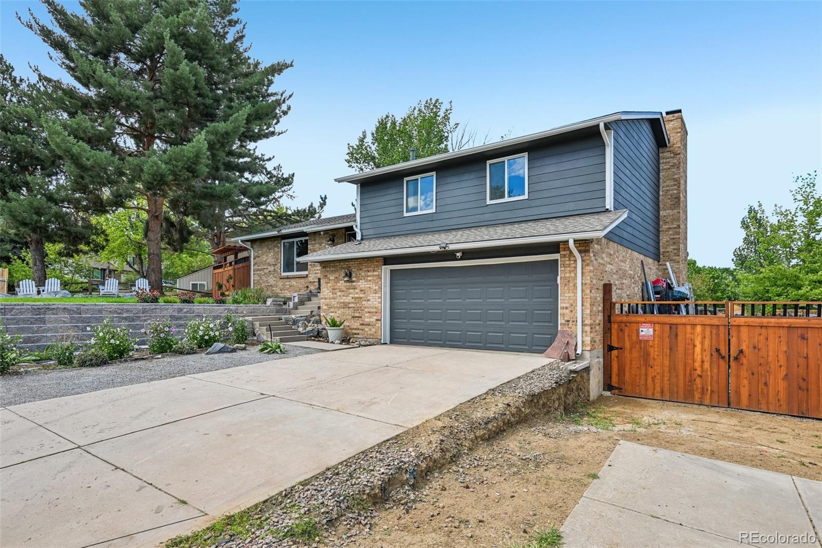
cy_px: 274
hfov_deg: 85.4
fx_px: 445
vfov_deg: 63.2
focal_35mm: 20
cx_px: 411
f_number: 9
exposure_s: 1/100
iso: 64
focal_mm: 19.5
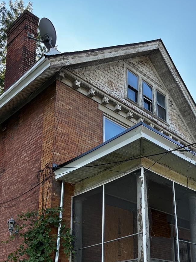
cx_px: 143
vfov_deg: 40.2
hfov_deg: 31.7
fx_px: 340
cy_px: 213
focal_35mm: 45
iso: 50
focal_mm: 5.96
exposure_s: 1/581
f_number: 1.6
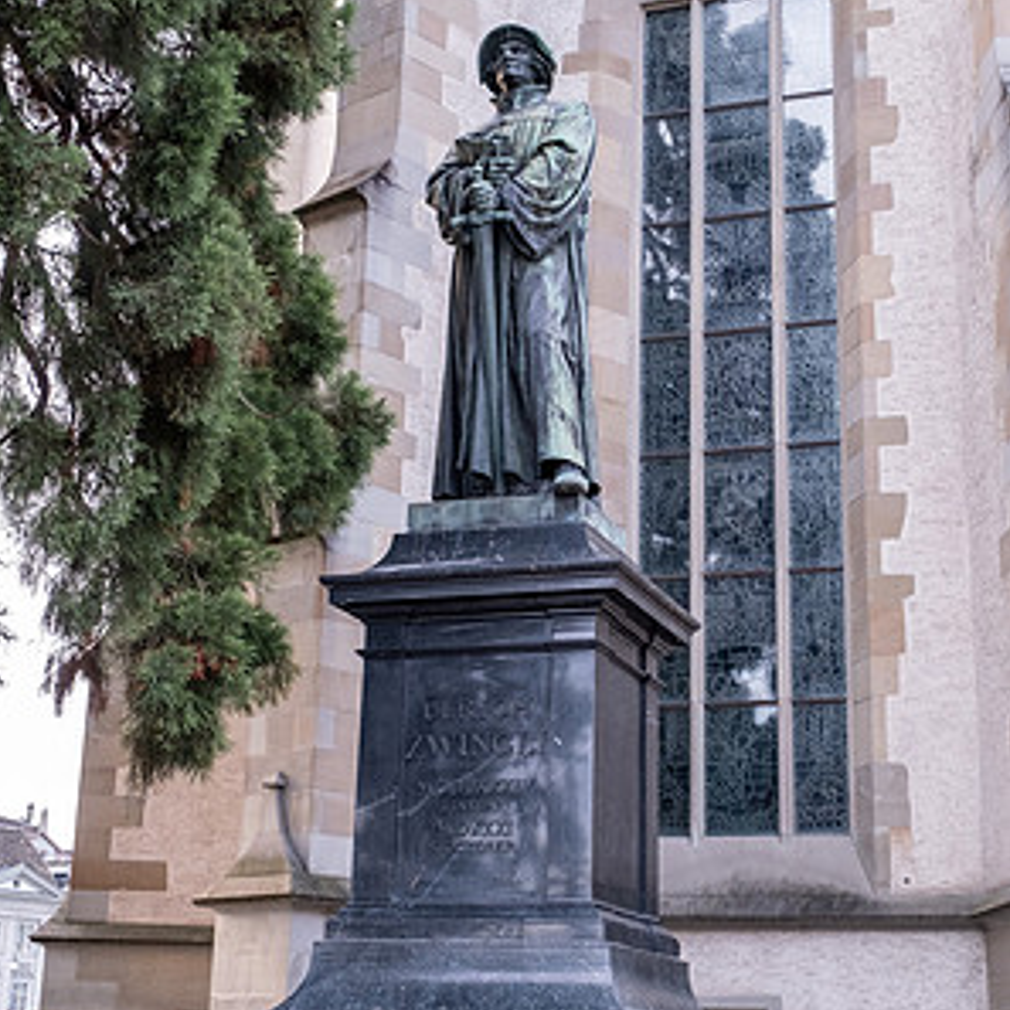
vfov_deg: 29.5
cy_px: 394
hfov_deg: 29.6
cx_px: 503
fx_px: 1915
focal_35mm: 58
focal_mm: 30.2
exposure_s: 1/50
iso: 1600
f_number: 2.8
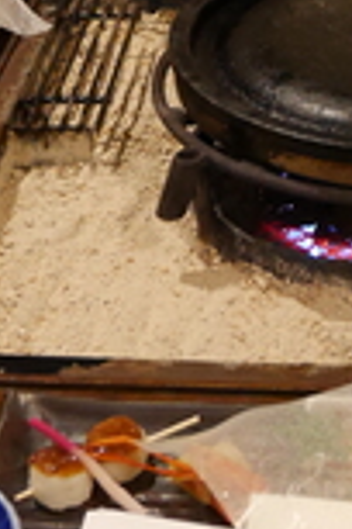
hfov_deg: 13.7
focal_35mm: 98
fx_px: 1437
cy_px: -41
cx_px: 388
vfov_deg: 20.0
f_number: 3.5
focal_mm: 12
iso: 3200
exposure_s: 1/20
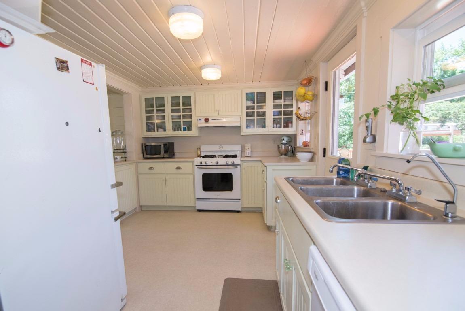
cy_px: 156
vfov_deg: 73.8
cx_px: 232
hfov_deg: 96.7
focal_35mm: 16
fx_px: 207
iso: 640
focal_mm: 16
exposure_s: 1/200
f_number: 5
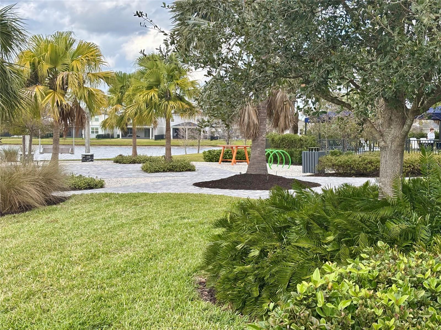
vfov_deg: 28.0
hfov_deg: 36.8
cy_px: 165
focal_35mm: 52
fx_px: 662
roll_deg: -0.3
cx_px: 220
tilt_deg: -2.6
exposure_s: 1/597
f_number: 1.6
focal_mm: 5.96
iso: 32
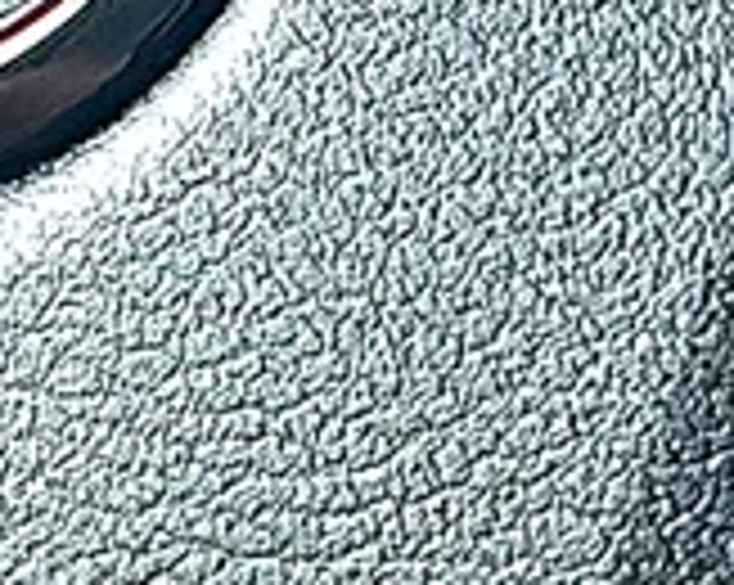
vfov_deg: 8.0
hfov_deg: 10.1
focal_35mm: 189
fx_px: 4101
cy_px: -340
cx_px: -59
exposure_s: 1/253
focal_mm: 6.86
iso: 80
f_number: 1.78
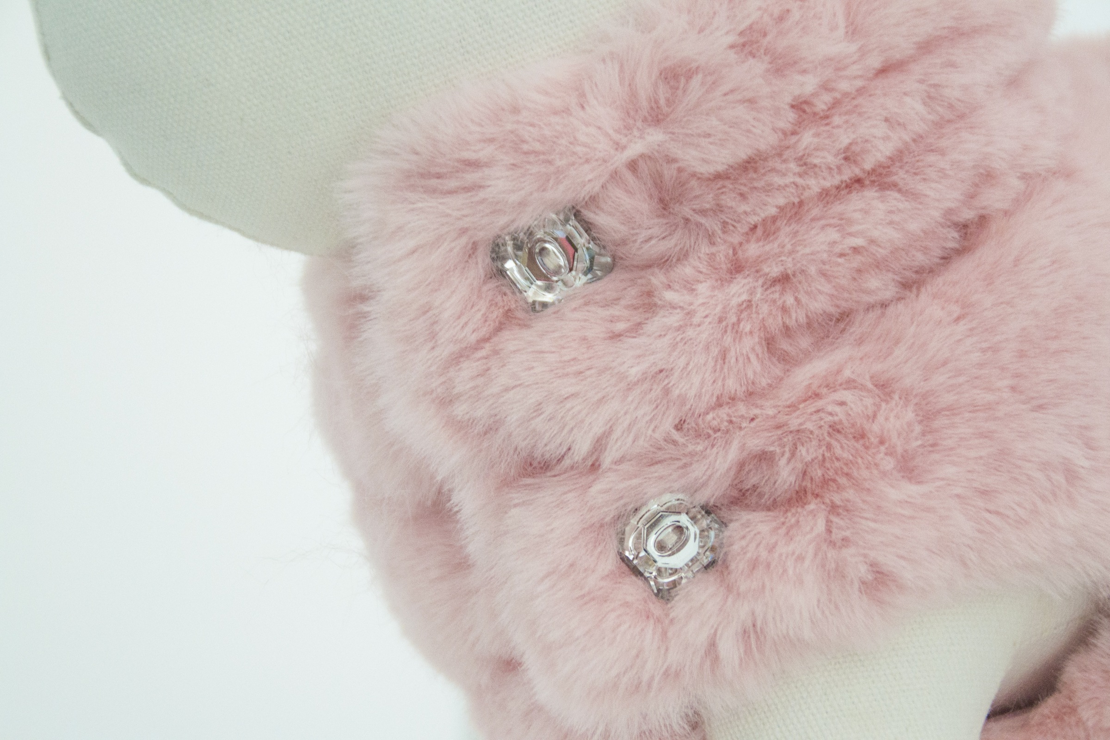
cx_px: 555
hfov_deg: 18.2
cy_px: 370
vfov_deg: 12.2
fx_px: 3468
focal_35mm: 112
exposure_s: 1/125
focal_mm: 75
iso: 1600
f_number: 5.6
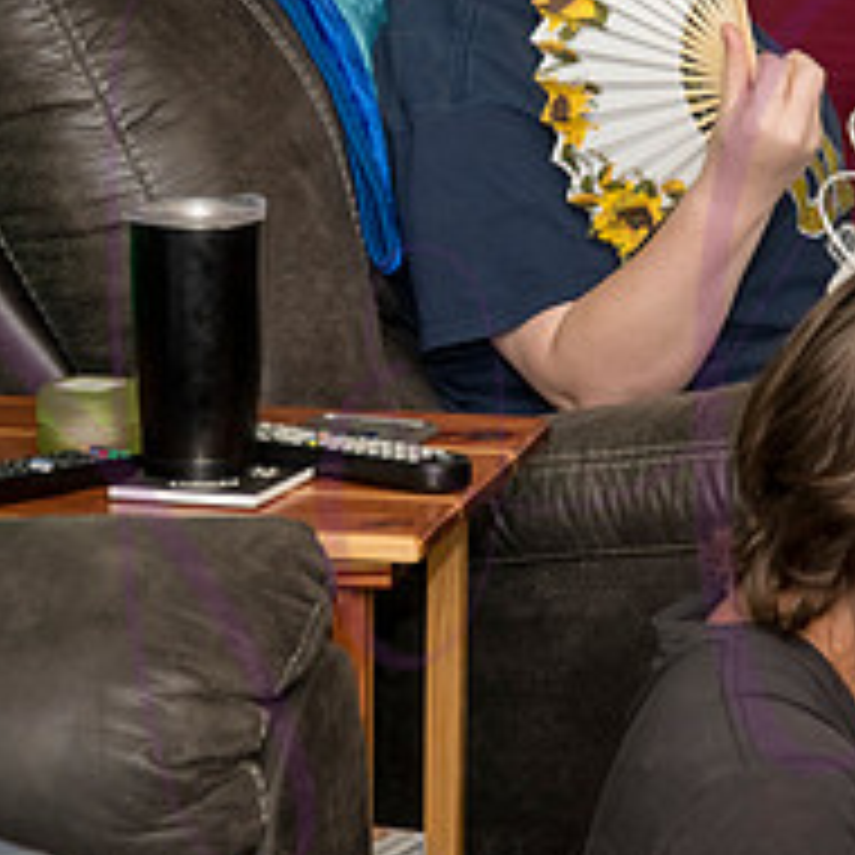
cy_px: 65
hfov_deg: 8.0
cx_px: 567
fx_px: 6148
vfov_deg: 7.9
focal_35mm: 220
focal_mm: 85
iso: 800
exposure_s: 1/125
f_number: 4.5
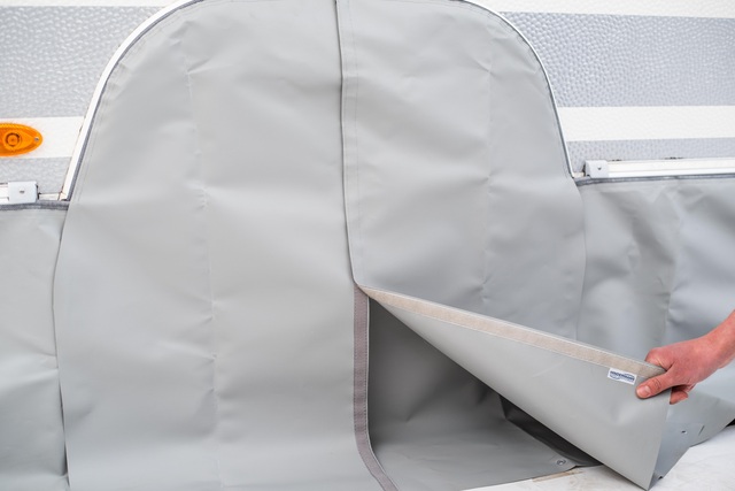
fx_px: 1021
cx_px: 368
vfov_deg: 27.0
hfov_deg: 39.6
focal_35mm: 50
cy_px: 246
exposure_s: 1/100
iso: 50
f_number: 3.2
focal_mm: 50
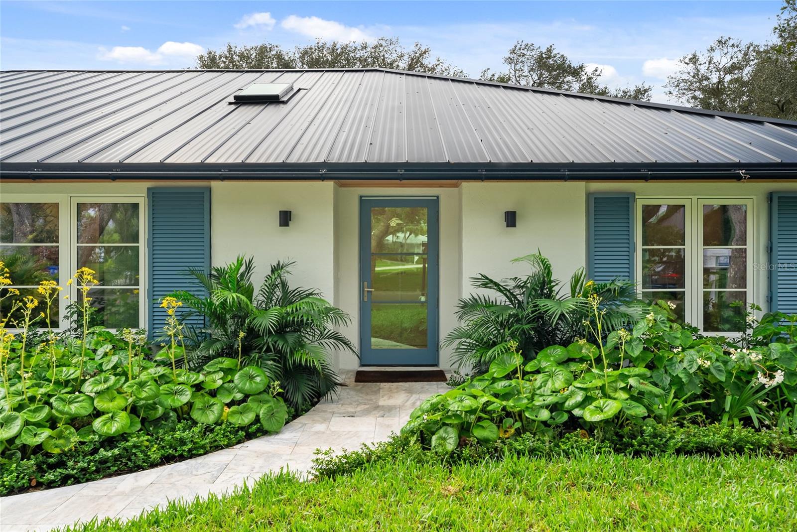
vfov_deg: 46.4
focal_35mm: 28
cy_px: 266
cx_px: 398
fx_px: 620
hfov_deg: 65.5
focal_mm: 28
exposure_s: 1/5
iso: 100
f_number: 9
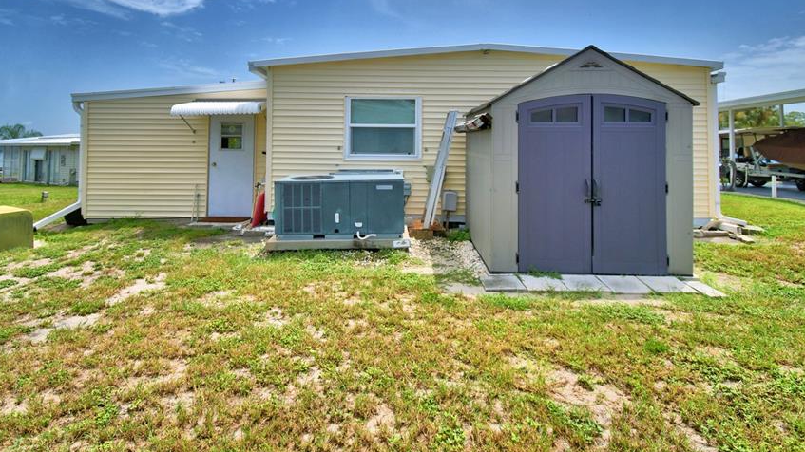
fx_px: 405
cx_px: 388
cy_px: 132
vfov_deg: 56.4
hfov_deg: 89.5
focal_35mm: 19
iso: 100
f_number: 4.5
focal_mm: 10
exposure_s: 1/1600
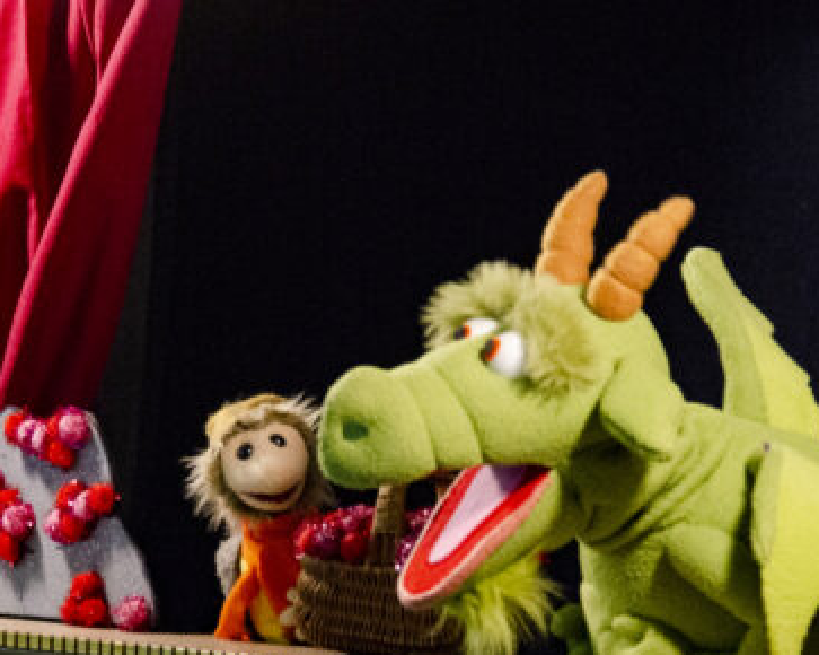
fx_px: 6129
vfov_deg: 6.1
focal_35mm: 253
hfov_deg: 7.6
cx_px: 575
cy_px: 466
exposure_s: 1/80
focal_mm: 85
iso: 1250
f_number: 4.5
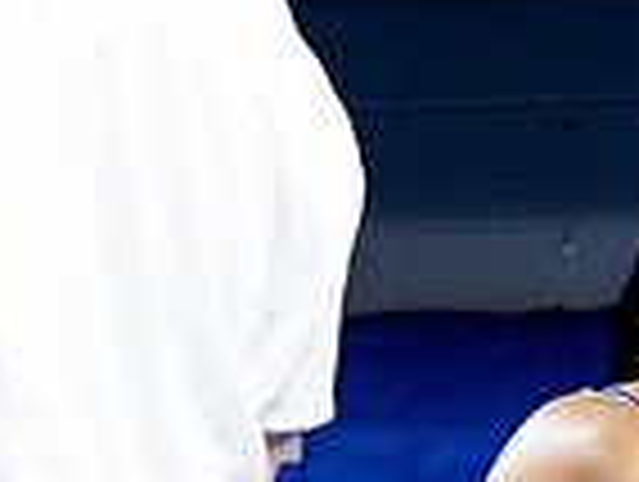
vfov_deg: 6.3
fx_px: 4271
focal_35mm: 231
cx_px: 824
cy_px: 858
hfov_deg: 8.4
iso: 8000
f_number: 2.8
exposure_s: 1/1000
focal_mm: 59
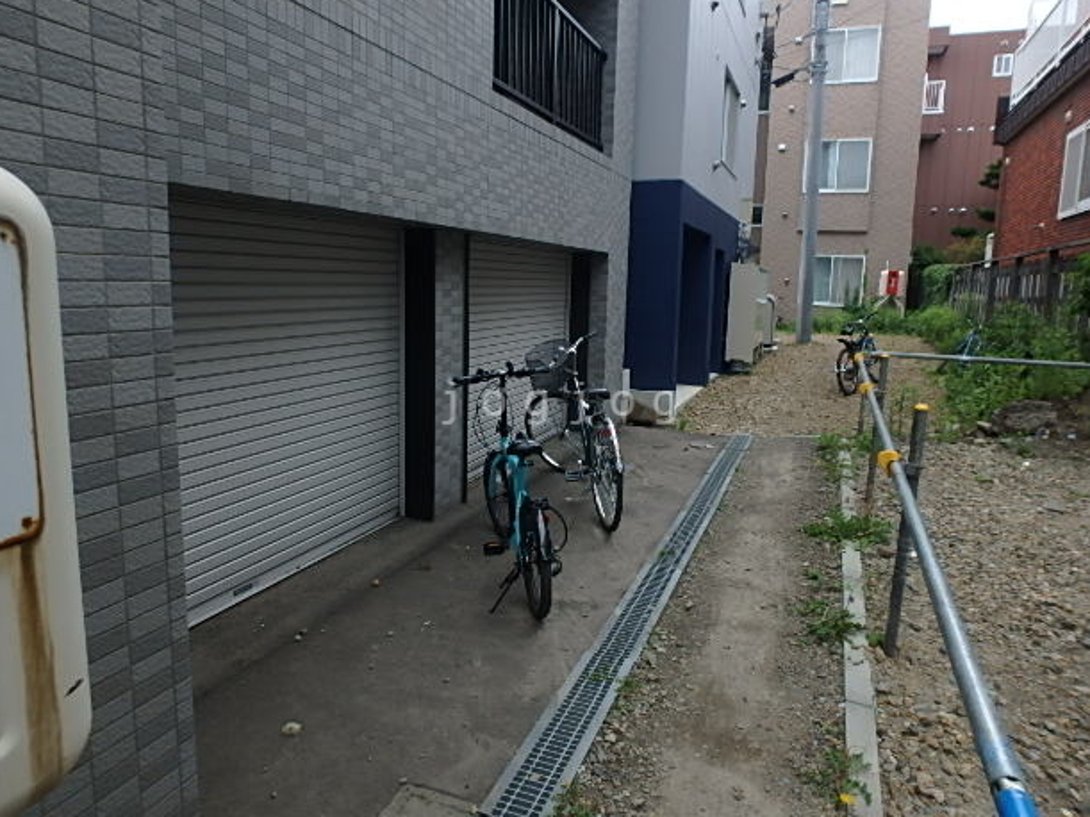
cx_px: 564
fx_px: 693
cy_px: 403
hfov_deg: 76.4
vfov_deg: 61.1
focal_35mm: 22
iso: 125
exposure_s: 1/500
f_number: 3.5
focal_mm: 3.7
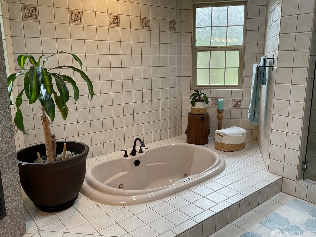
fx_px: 274
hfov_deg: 60.0
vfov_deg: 46.8
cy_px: 120
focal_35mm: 30
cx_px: 160
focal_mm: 3
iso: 64
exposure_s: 1/60
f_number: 1.8
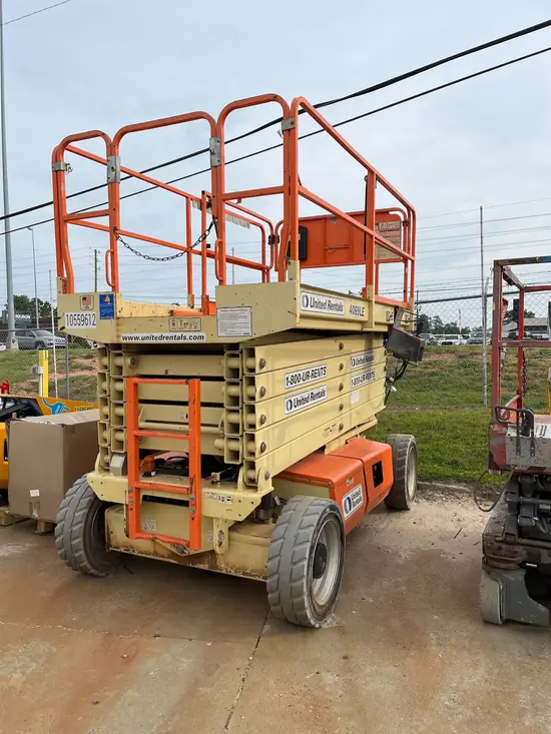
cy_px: 367
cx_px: 276
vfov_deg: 67.3
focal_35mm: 26
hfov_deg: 53.1
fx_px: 552
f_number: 1.6
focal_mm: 5.1
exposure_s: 1/2268
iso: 50
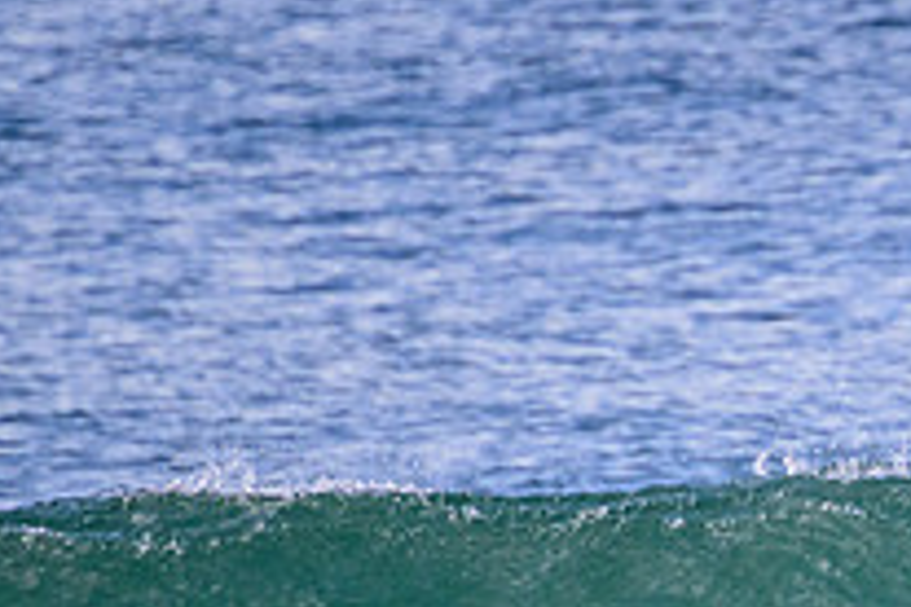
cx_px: 1188
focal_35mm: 2240
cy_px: 803
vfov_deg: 0.6
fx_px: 56680
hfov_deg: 0.9
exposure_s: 1/2000
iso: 2500
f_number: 11
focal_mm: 800
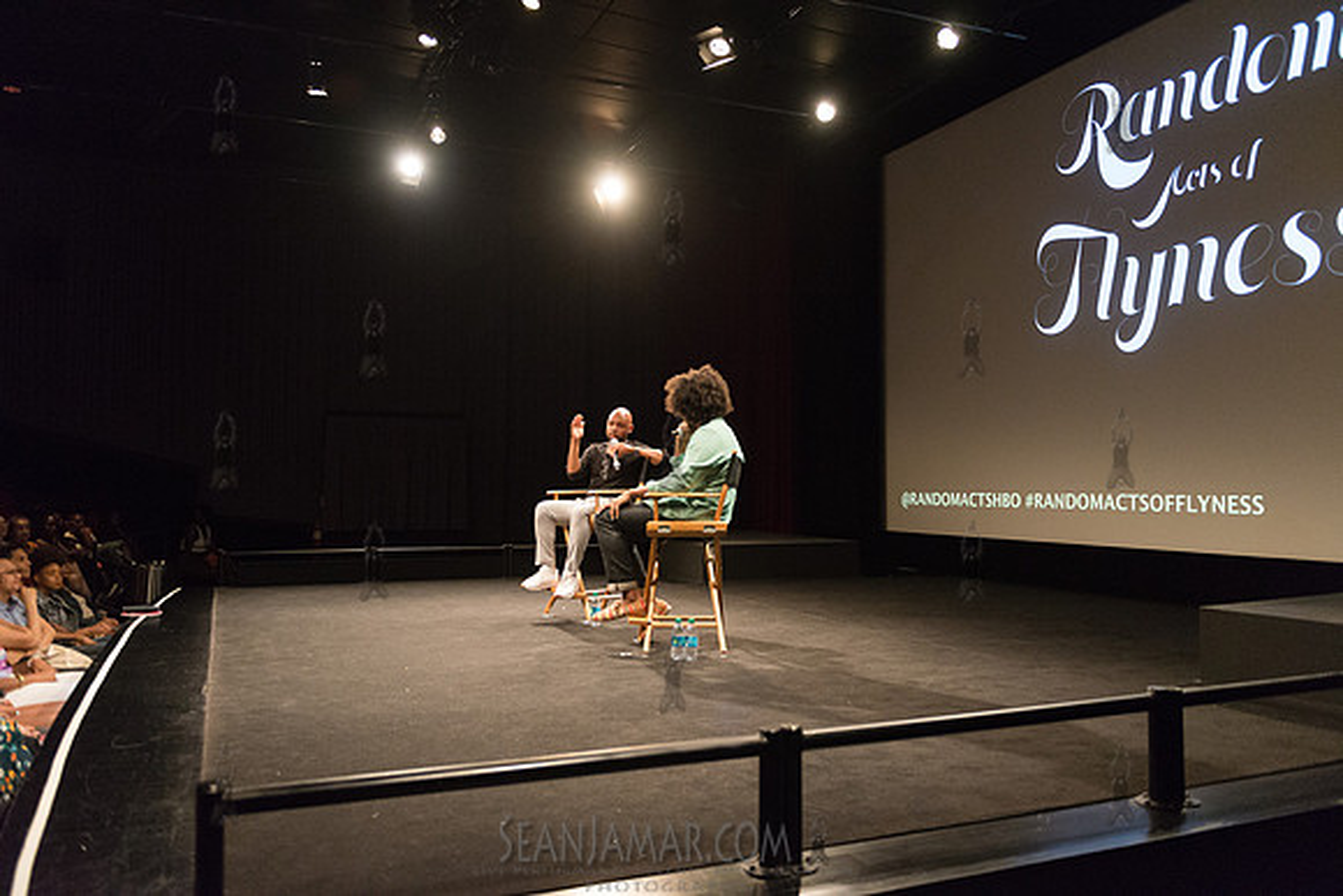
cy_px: 448
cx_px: 672
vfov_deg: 46.4
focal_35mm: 28
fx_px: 1045
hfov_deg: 65.5
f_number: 2.8
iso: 4000
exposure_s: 1/200
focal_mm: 28
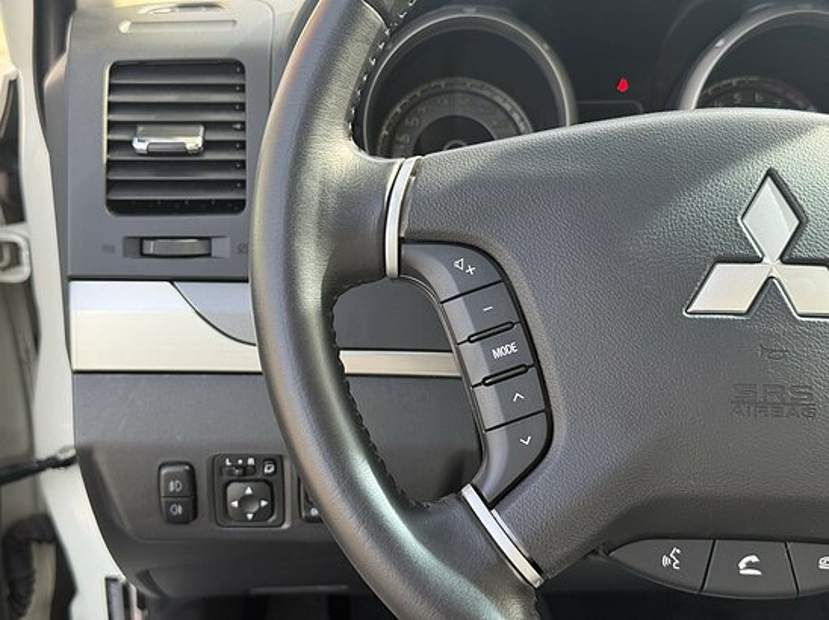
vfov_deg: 30.2
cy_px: 310
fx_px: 1149
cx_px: 414
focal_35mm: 48
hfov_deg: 39.7
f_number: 1.78
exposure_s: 1/242
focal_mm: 6.76
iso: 125
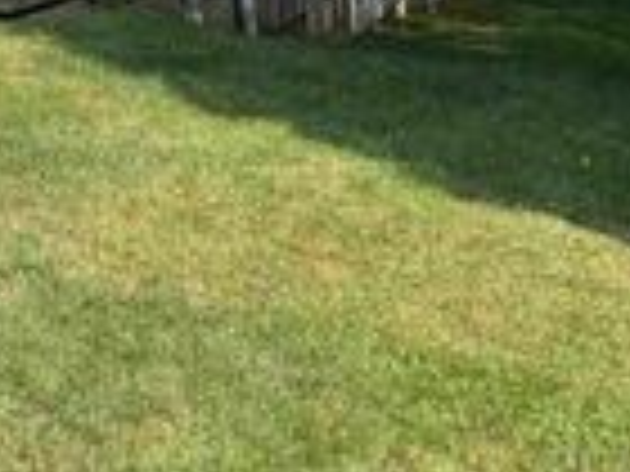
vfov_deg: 15.0
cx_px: 27
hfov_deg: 22.1
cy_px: -366
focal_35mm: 86
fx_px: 1565
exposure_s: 1/3145
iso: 80
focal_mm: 6.76
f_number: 1.78
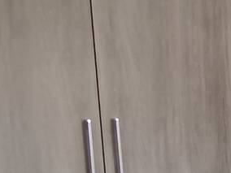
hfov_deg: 17.3
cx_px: 478
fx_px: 507
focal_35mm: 76
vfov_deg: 18.6
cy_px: 192
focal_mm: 1.65
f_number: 2.2
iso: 189
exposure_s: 1/60
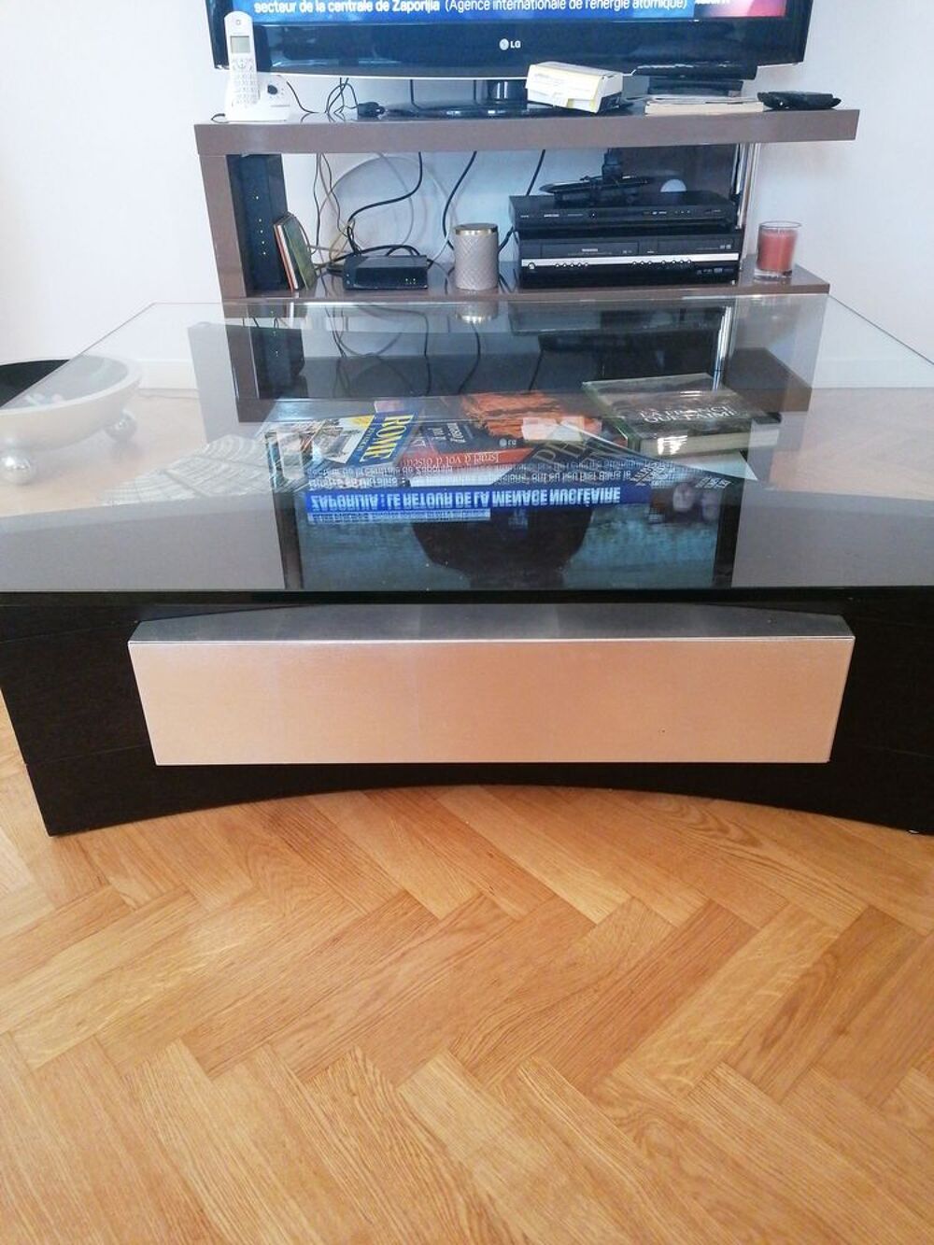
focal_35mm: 27
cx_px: 467
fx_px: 971
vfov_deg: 65.3
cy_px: 622
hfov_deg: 51.4
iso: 1000
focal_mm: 4.75
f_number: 1.8
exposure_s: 1/16.7
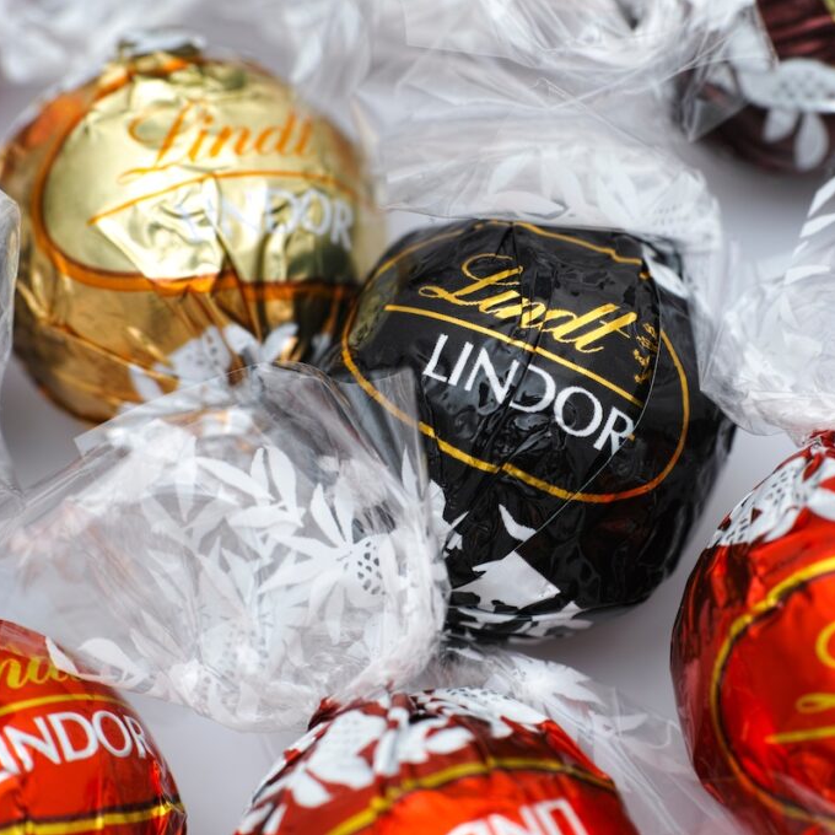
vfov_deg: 18.1
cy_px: 417
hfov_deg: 18.1
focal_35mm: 96
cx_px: 537
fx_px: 2620
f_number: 6.3
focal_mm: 50
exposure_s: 1/60
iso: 100
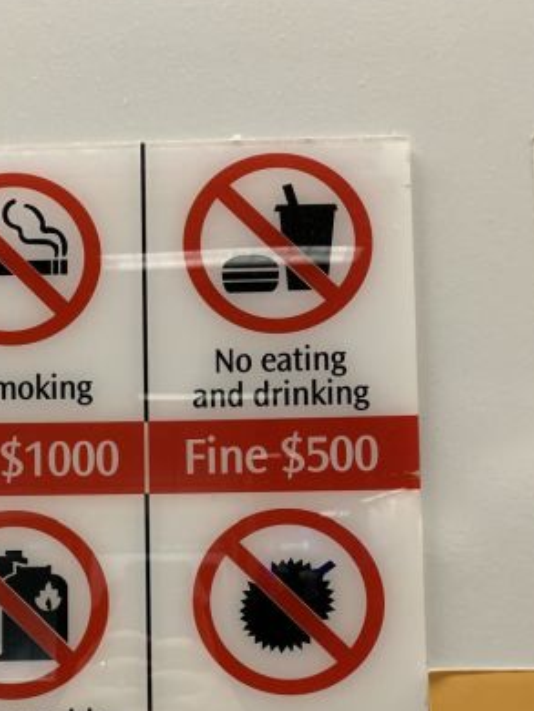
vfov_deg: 45.4
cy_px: 521
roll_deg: -0.1
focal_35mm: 40
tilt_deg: +3.1
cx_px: 155
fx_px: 822
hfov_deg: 35.4
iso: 200
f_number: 1.8
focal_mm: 4.25
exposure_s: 1/50
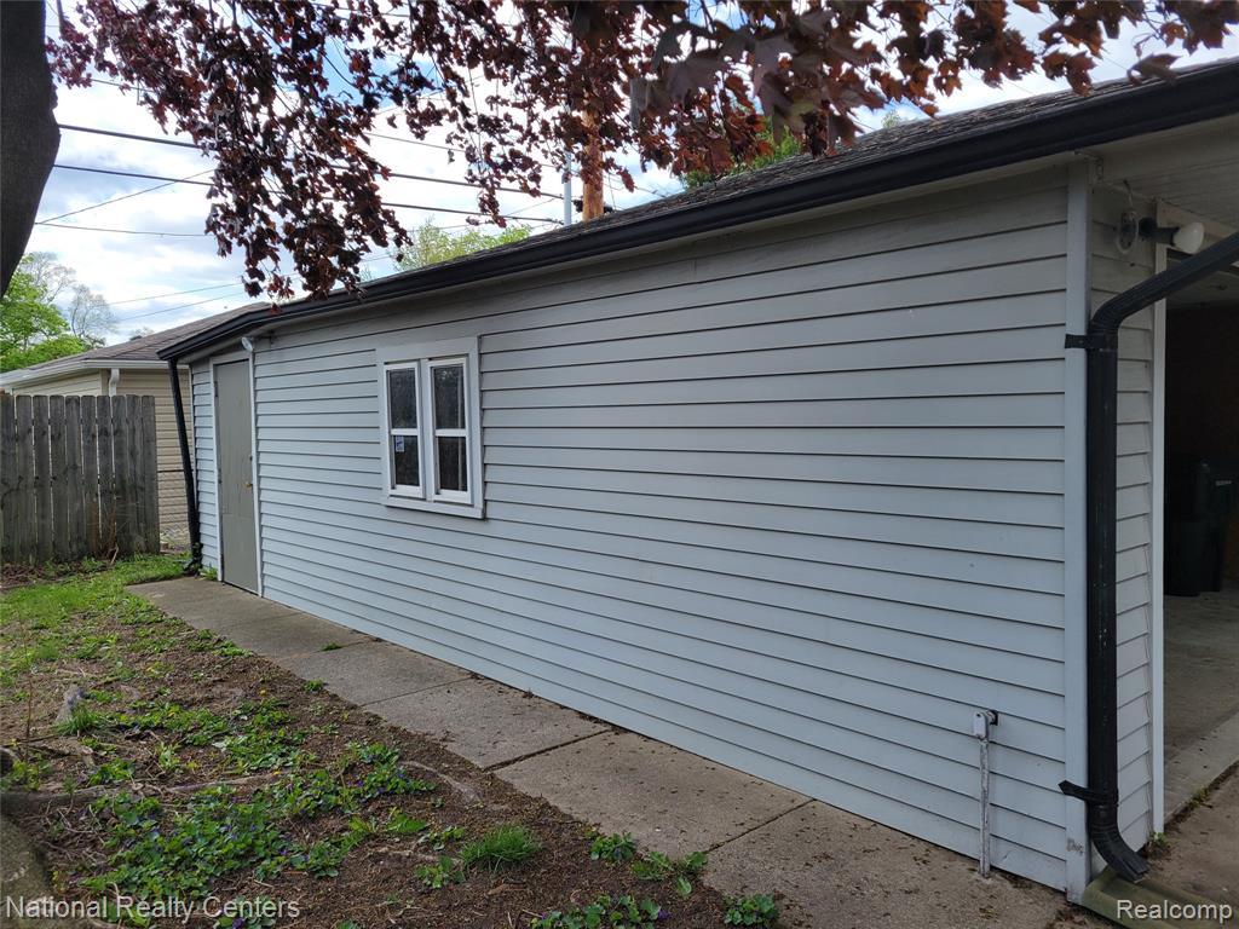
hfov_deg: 67.3
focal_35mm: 26
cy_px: 464
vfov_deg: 53.1
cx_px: 620
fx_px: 931
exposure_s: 1/1167
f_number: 1.8
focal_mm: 5.4
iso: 40
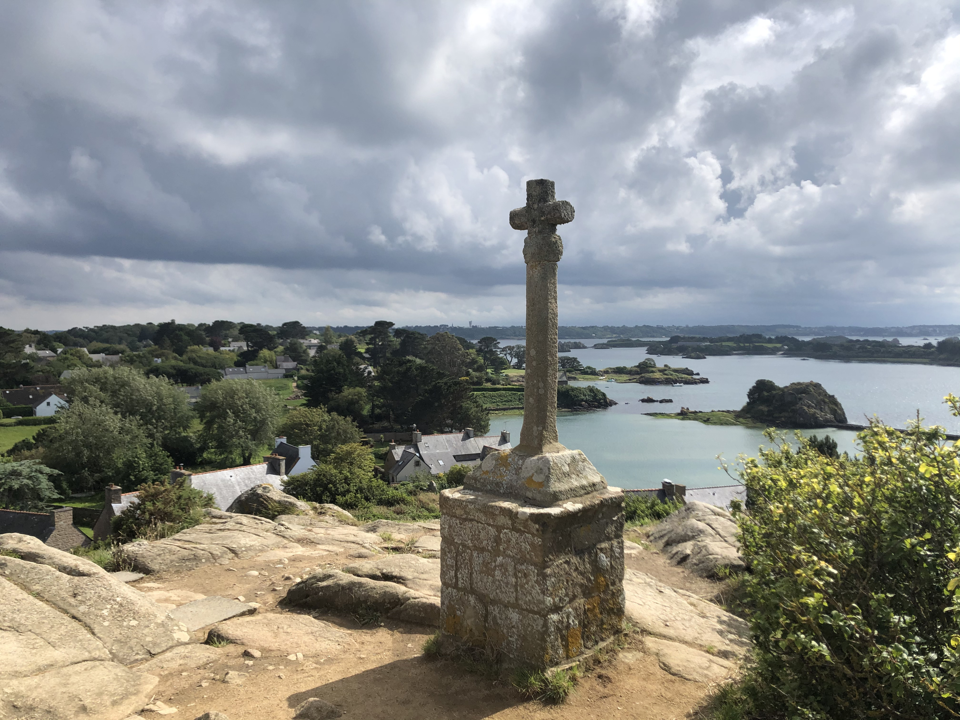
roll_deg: +1.3
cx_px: 480
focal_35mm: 28
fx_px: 777
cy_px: 360
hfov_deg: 63.4
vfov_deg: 49.7
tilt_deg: -1.5
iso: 25
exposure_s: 1/3247
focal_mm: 4
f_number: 1.8
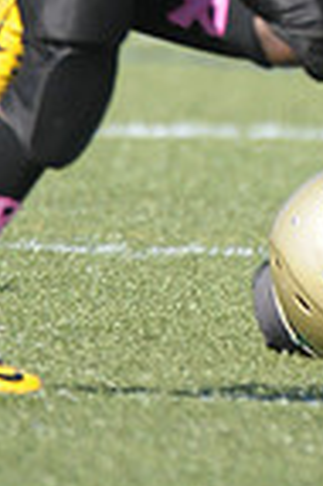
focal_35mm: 2316
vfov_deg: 0.9
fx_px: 31243
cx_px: 481
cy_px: -326
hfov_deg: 0.6
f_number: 4
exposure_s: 1/4000
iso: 1000
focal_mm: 380
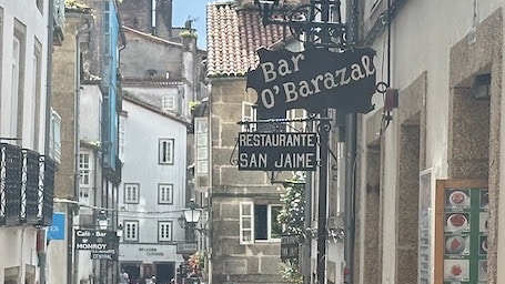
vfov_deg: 8.2
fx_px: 1969
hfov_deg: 14.6
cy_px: 345
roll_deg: -0.3
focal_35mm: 147
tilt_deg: -3.9
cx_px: 284
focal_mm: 6.86
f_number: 1.78
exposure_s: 1/2252
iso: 64
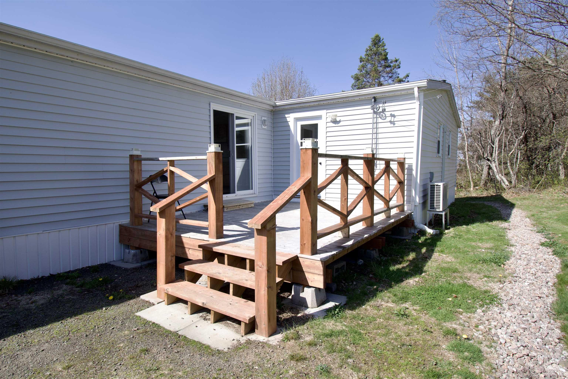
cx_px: 284
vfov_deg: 64.6
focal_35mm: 19
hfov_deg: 86.9
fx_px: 300
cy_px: 190
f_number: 10
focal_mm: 13
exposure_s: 1/400
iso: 100
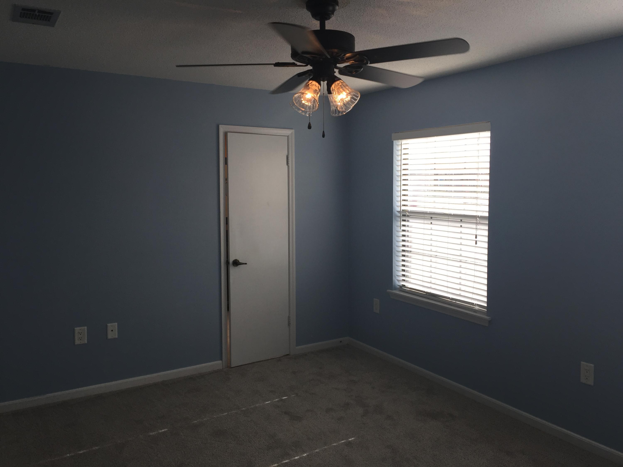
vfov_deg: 48.2
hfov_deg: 61.7
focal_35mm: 29
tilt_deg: -2.8
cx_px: 312
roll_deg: -1.0
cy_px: 234
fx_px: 522
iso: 32
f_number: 2.2
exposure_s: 1/244
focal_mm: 4.15
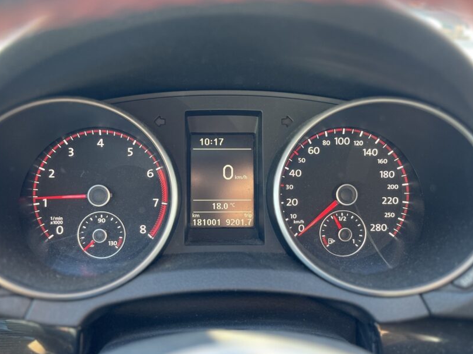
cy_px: 196
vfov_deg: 42.9
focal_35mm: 33
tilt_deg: -22.5
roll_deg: +0.4
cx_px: 218
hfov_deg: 55.3
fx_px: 451
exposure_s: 1/78
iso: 125
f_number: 1.6
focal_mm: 5.1
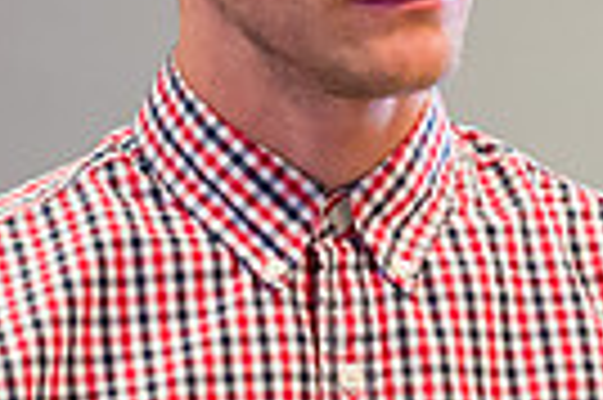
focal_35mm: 888
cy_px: 112
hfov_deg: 2.3
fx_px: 14856
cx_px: 522
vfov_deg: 1.5
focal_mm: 200
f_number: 3.2
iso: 3200
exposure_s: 1/200
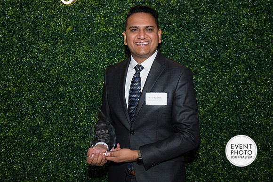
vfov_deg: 22.6
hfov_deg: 33.4
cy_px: 91
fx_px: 455
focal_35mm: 60
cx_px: 136
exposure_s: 1/160
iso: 500
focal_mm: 60
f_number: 5
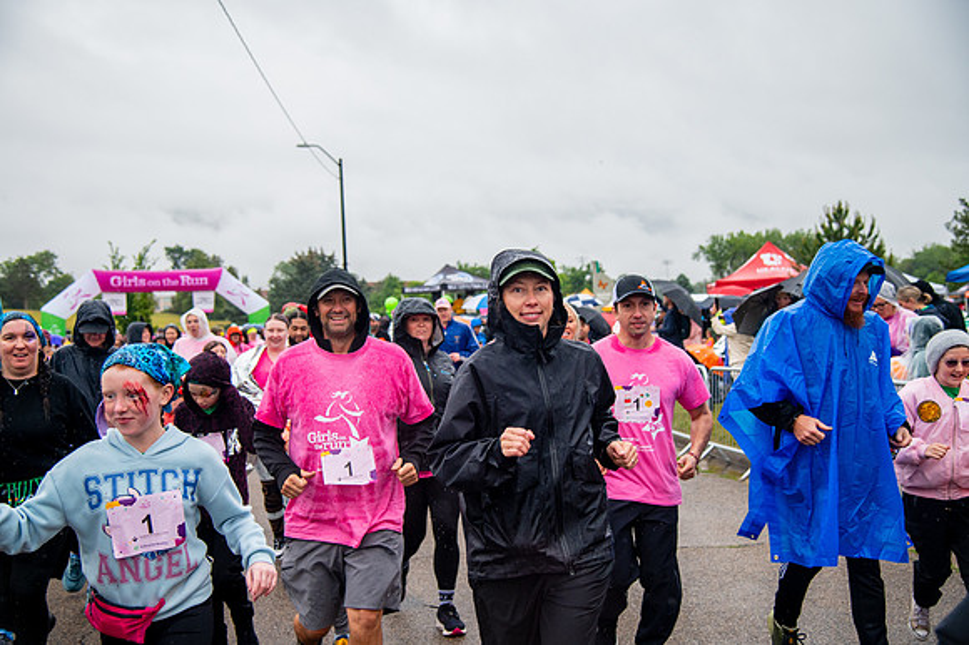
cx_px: 484
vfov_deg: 33.4
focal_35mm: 40
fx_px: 1076
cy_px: 322
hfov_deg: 48.5
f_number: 4
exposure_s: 1/1600
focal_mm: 40
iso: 1600
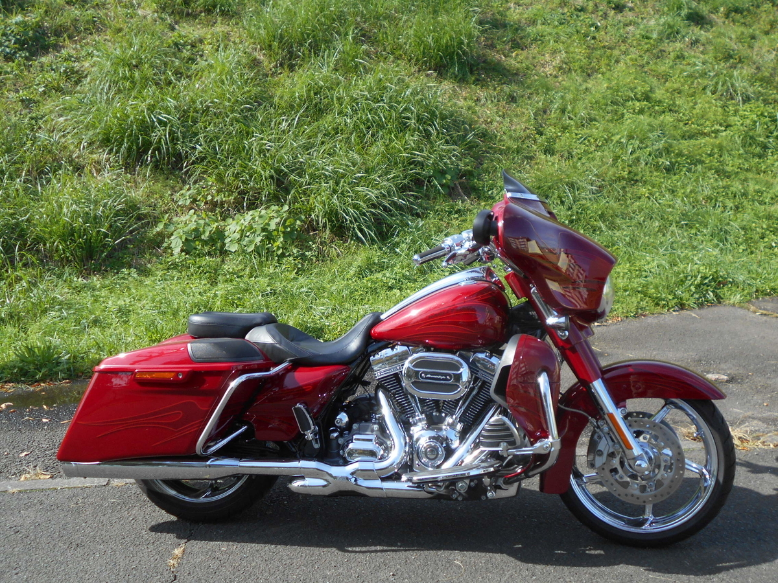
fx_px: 877
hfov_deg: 47.9
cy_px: 292
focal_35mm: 39
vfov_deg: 36.8
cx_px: 389
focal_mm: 6.7
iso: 80
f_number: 3.9
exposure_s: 1/400
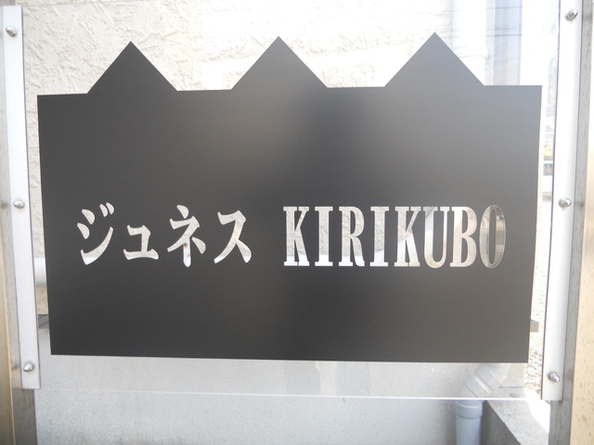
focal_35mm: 27
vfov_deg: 51.4
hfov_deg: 65.3
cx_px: 297
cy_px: 222
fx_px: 463
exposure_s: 1/60
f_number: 3.2
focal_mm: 4.9
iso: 80
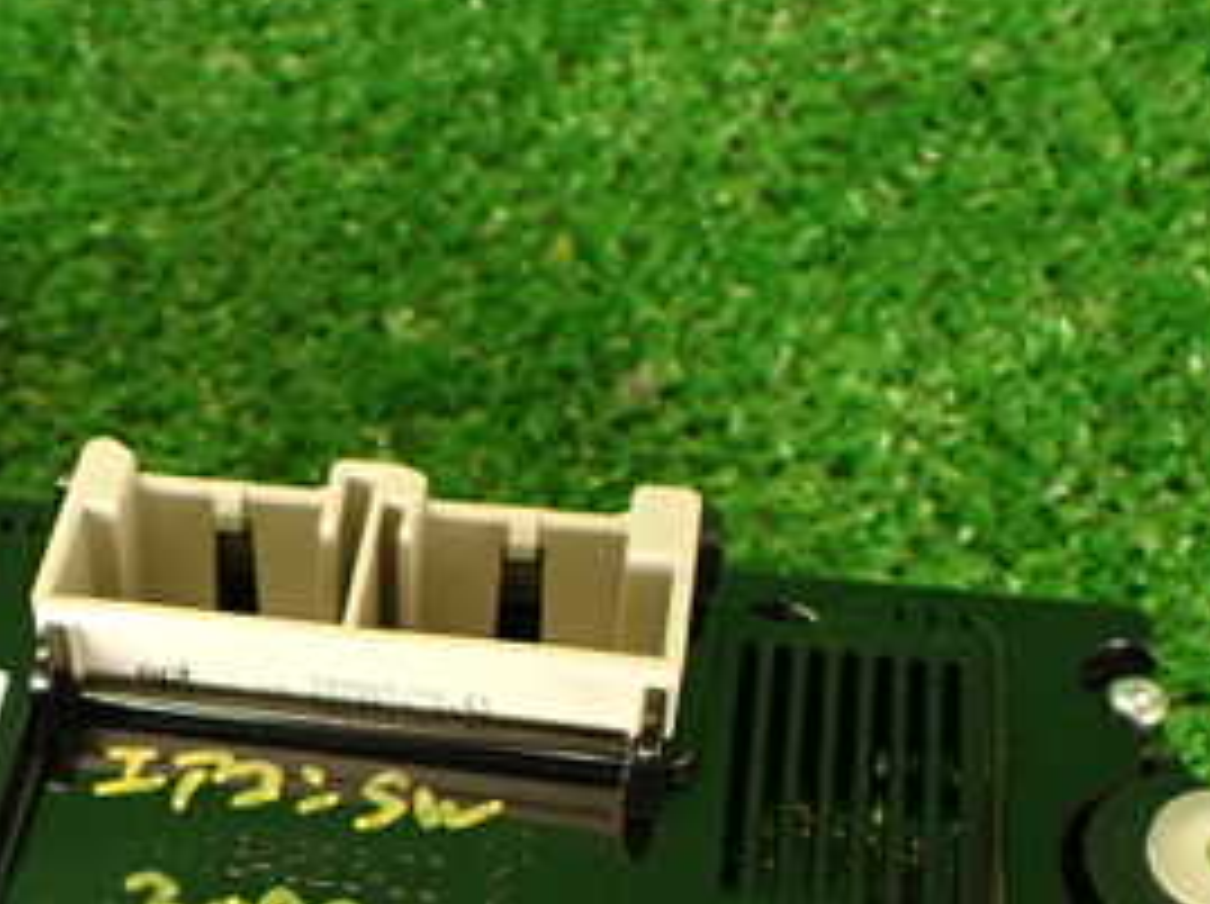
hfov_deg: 27.5
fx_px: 2339
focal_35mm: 67
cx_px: 36
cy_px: 841
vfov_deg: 21.3
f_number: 2.3
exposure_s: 1/30
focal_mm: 5.4
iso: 200
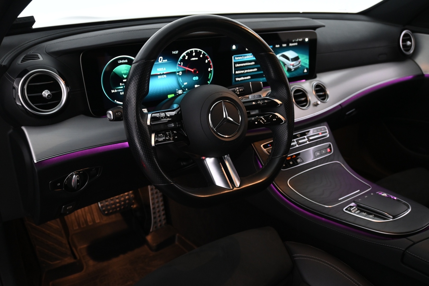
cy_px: 143
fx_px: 384
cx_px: 214
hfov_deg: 58.3
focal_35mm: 32
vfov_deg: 40.8
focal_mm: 21.5
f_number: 4
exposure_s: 1/30
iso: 1250
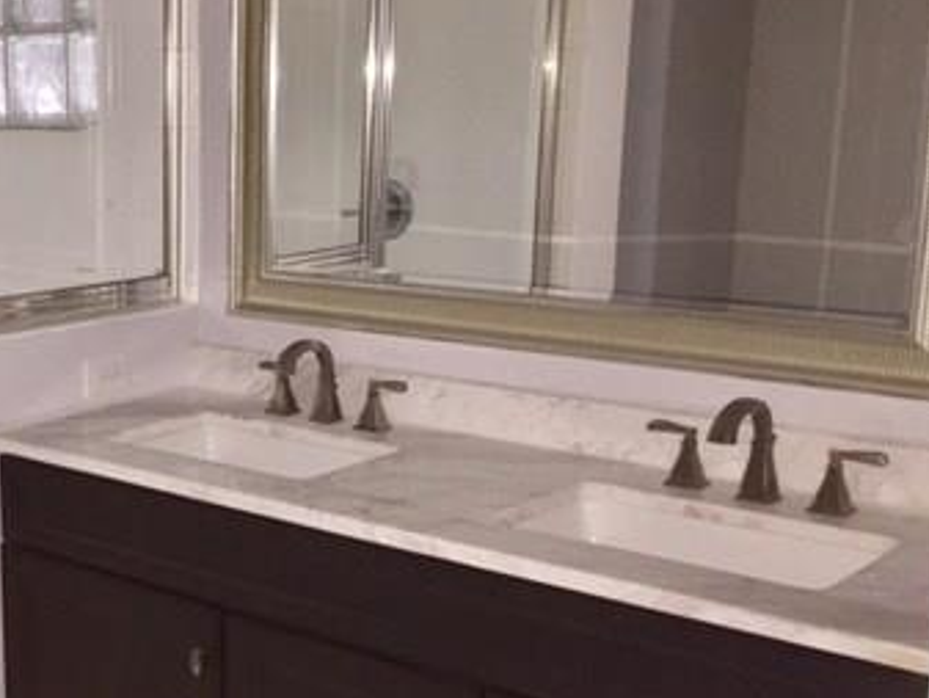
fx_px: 1477
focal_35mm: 55
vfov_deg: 26.5
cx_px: 66
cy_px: 419
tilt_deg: -12.3
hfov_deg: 32.9
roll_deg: +0.5
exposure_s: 1/16
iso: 200
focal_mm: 4.15
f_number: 2.2
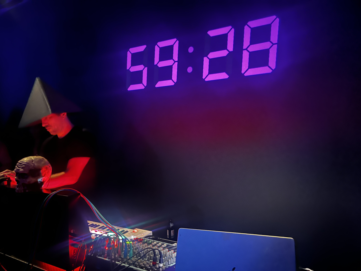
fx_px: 271
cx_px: 180
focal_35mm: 26
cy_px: 136
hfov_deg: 67.3
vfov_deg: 53.1
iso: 2000
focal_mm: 5.1
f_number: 1.6
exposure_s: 1/5
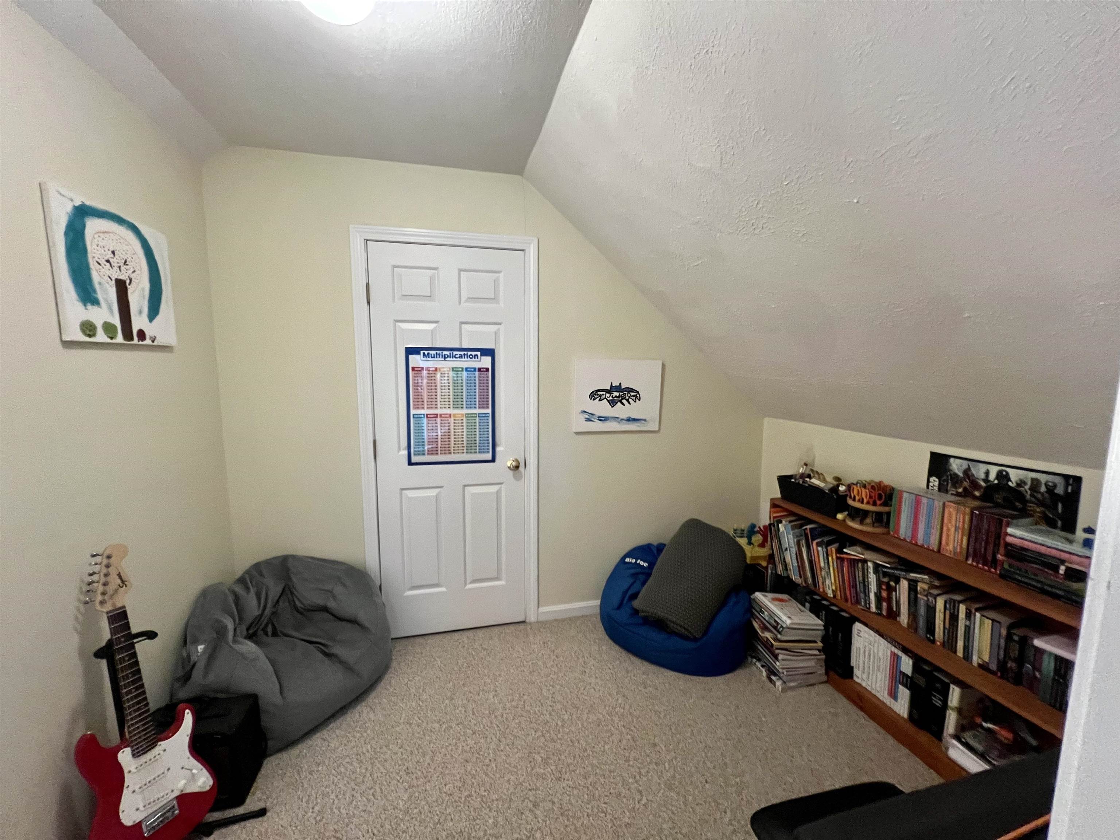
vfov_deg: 89.9
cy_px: 420
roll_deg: +0.3
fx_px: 421
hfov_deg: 106.2
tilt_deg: -6.9
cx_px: 560
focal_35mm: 13
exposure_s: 1/60
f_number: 1.8
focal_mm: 1.57
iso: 640
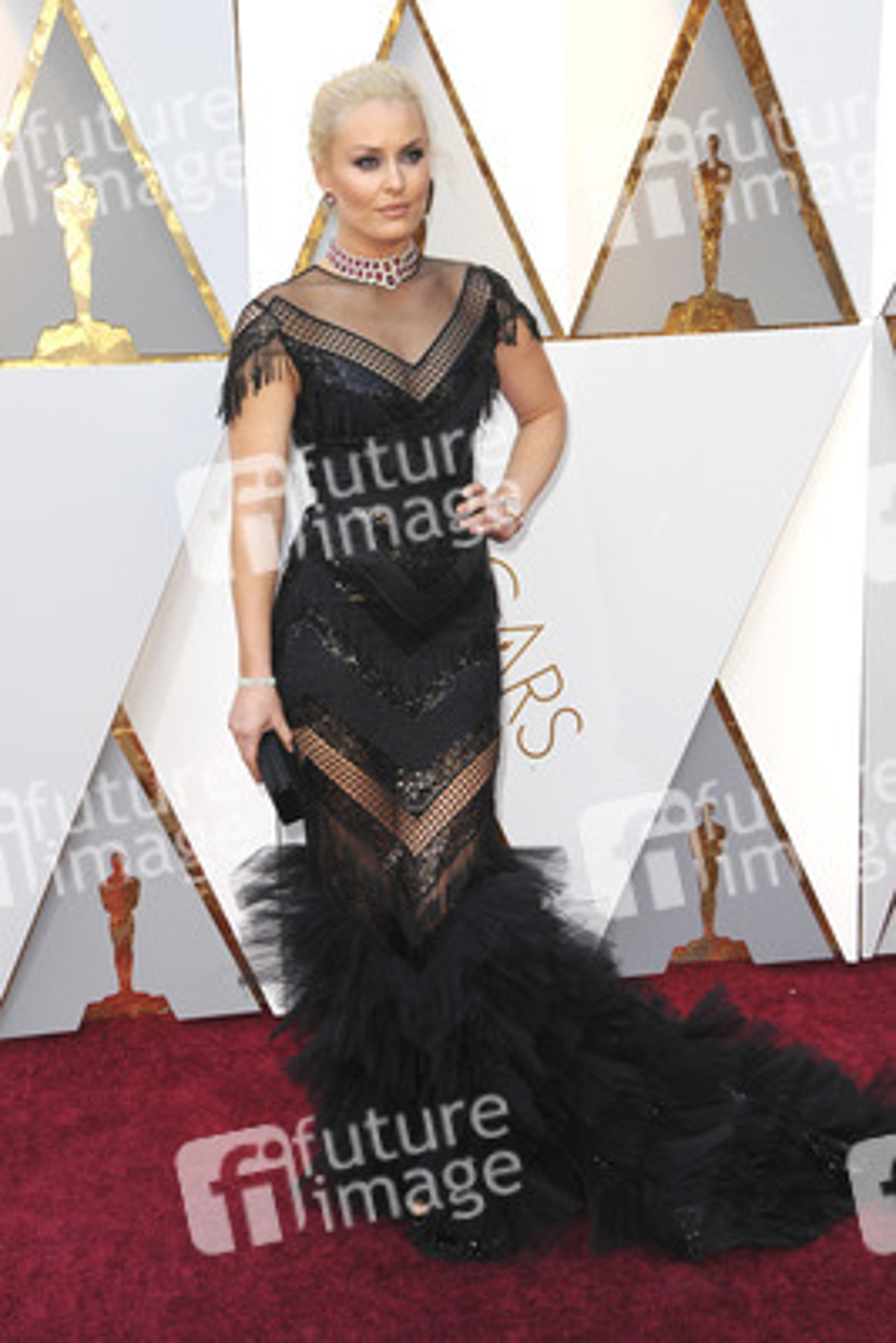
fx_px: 2051
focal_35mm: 55
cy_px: 672
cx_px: 448
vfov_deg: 36.2
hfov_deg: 24.6
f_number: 8
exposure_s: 1/250
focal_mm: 55
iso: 800
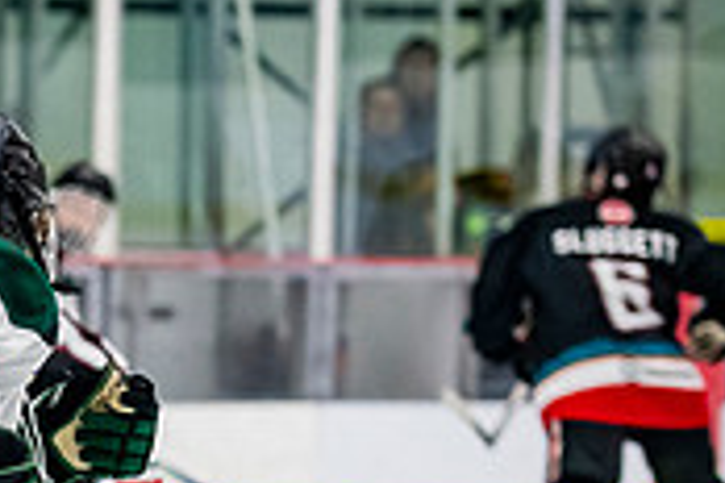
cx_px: -221
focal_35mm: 445
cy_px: 584
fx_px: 8961
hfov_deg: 4.6
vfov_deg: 3.1
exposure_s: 1/640
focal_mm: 100
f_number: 3.2
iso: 2000
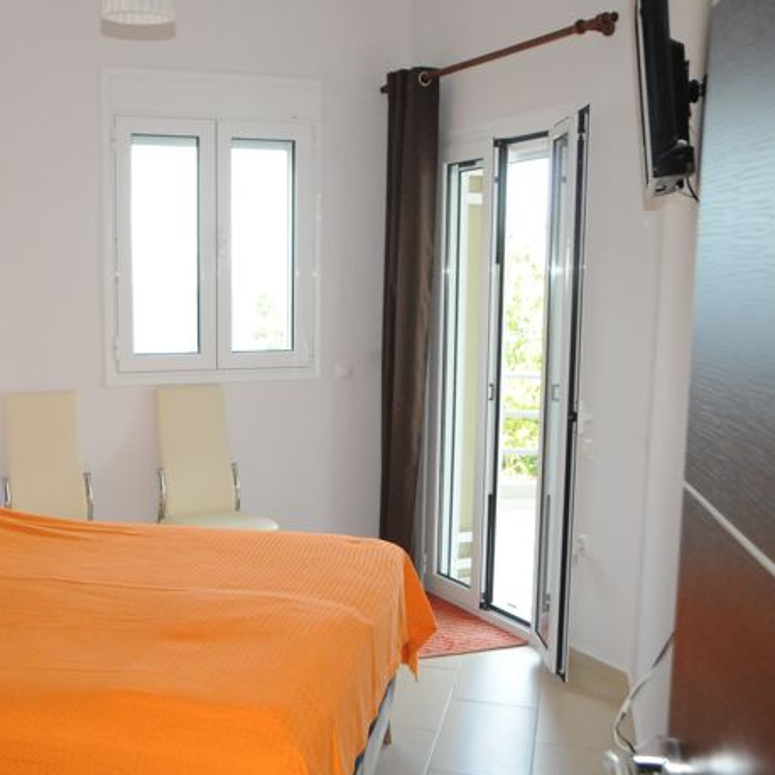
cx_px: 203
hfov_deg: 38.3
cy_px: 390
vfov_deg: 39.2
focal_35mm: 43
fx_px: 1089
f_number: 6.3
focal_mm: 22
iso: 2500
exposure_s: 1/100
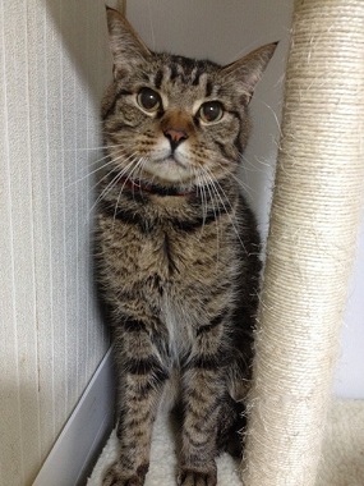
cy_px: 243
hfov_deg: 40.7
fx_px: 491
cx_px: 182
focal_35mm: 35
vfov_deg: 52.6
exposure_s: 1/20
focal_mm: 4.28
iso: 250
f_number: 2.4
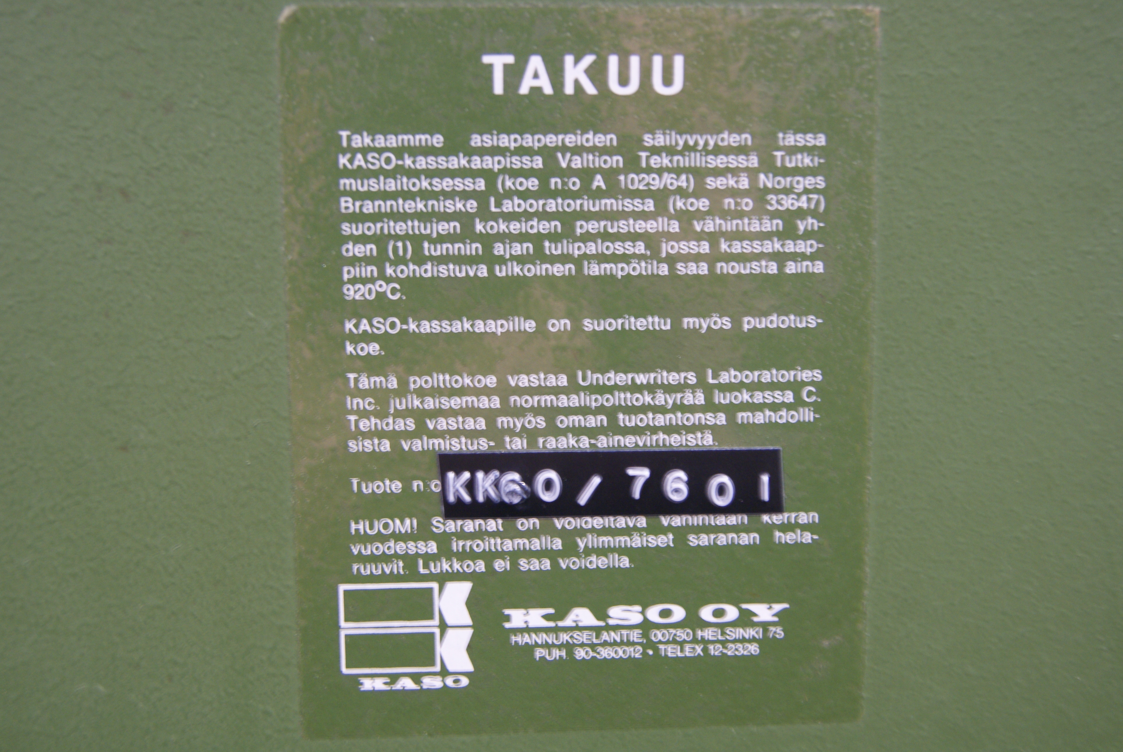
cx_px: 562
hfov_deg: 43.6
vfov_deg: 29.9
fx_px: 1405
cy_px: 376
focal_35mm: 45
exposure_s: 1/2.5
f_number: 4.5
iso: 400
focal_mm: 30
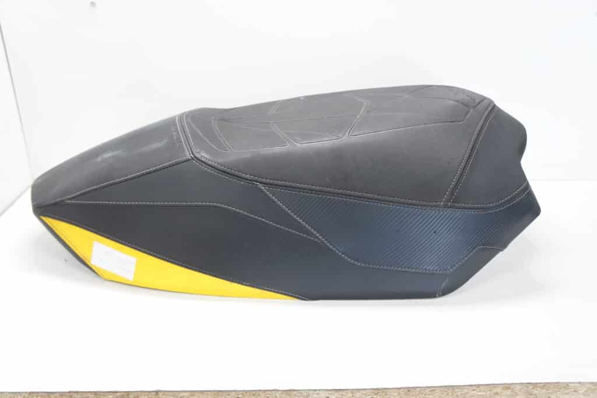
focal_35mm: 30
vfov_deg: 43.6
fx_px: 498
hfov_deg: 61.9
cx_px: 298
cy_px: 199
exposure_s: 1/60
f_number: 4.5
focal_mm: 20
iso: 800
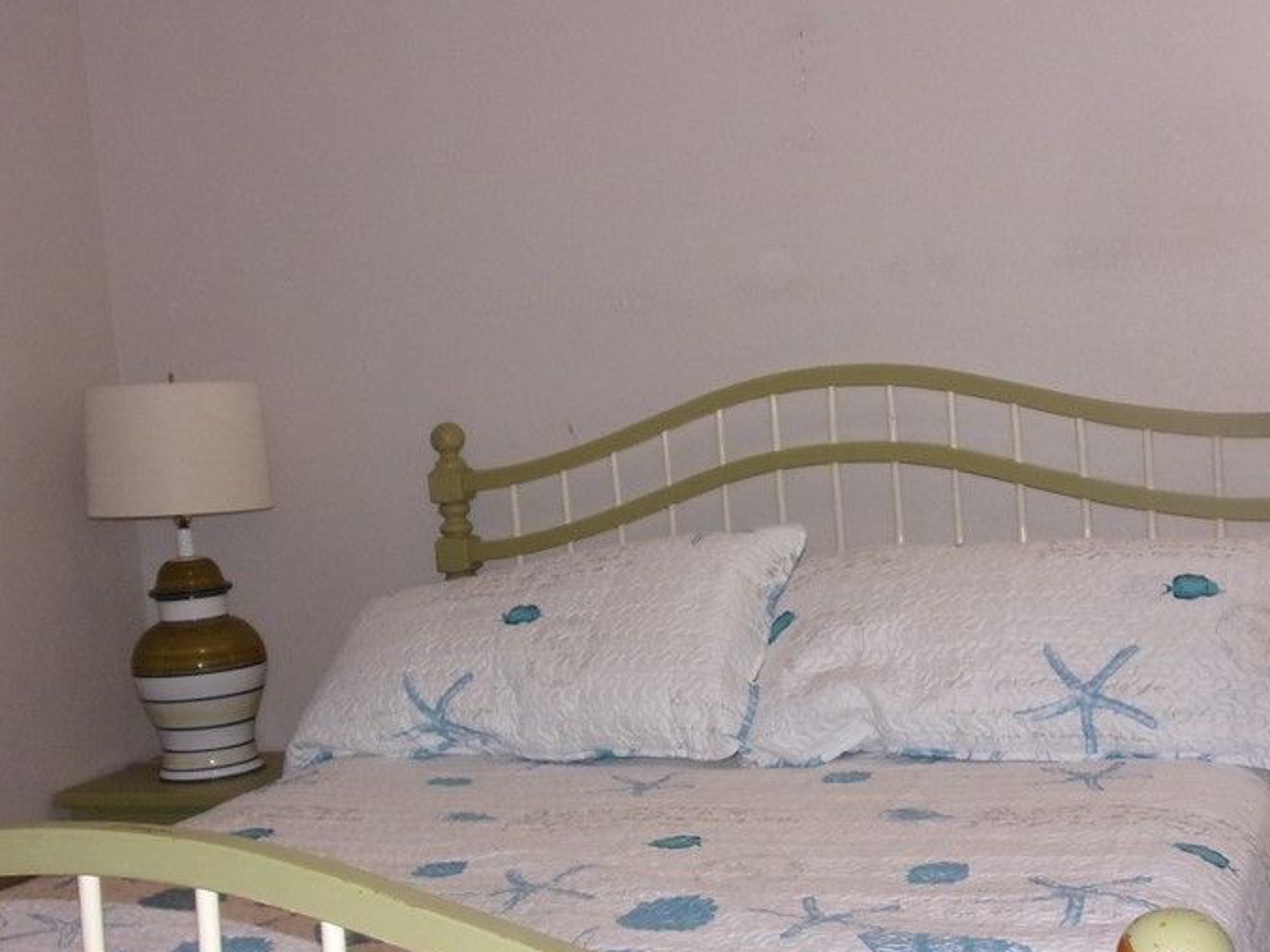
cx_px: 582
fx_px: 1834
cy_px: 603
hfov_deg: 38.2
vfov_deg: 29.0
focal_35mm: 50
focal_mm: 5.9
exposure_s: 1/34
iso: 200
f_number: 3.7
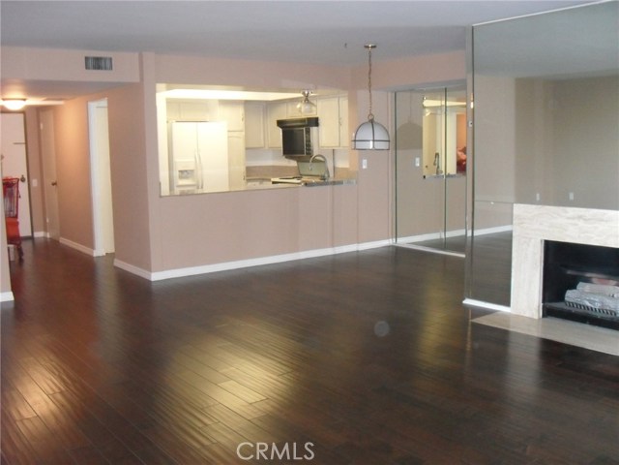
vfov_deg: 40.7
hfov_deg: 52.6
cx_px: 310
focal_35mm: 35
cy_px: 232
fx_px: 626
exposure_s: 1/45
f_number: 2.8
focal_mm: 6.2
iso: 320
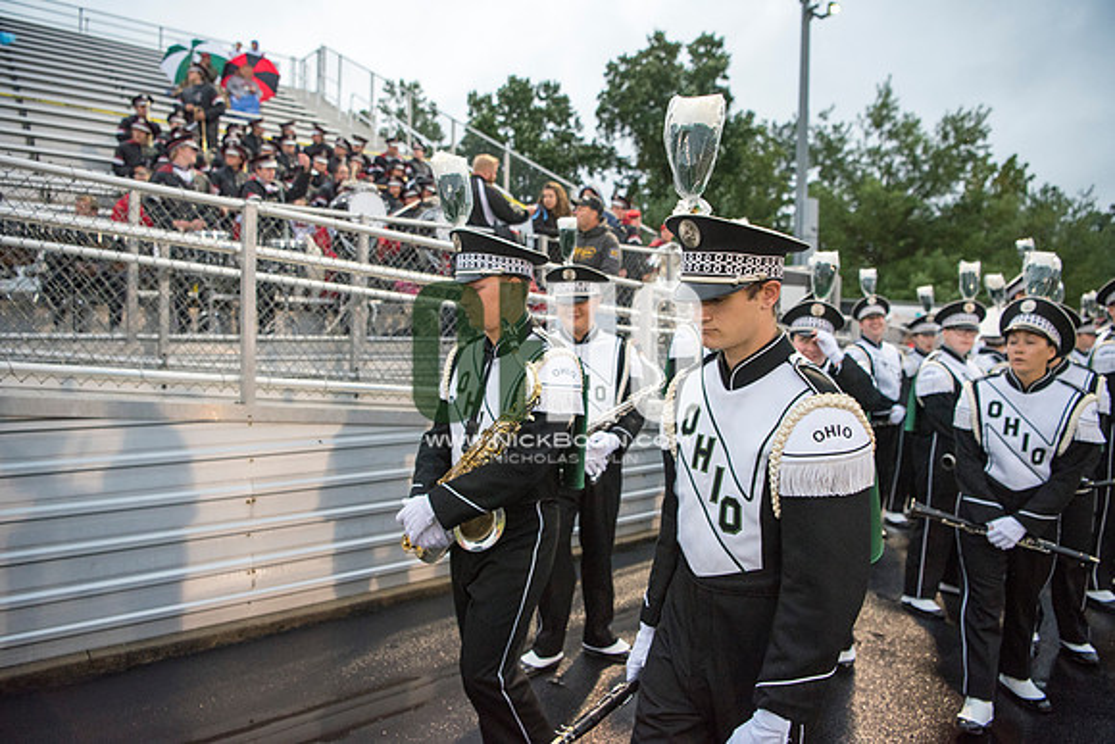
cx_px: 558
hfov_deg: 73.7
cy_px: 372
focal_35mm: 24
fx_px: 743
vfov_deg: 53.2
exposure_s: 1/800
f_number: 3.2
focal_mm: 24
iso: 2000
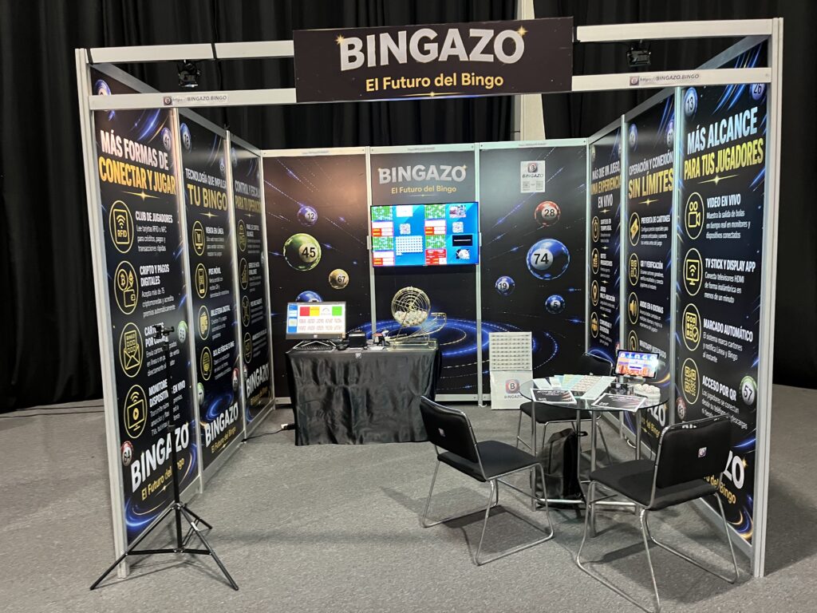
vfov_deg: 53.1
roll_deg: +2.0
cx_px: 408
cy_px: 306
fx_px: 614
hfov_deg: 67.3
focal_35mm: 26
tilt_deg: -7.7
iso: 400
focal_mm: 5.1
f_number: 1.6
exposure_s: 1/40
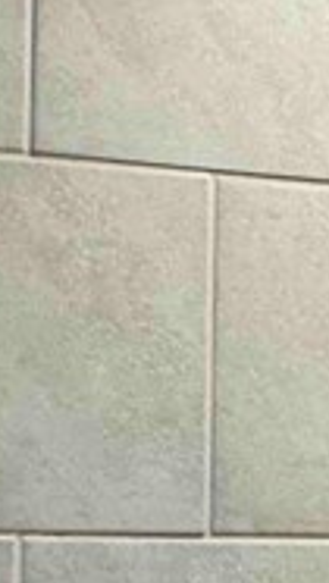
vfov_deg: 24.6
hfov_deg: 14.4
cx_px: 254
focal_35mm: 84
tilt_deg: +3.2
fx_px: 1299
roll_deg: -1.5
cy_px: 520
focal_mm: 2.22
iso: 160
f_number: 2.2
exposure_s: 1/120
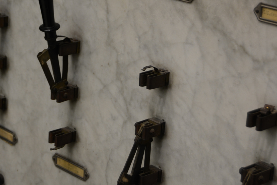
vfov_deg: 12.7
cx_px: 59
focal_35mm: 107
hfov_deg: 18.9
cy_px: 14
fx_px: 823
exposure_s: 1/60
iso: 400
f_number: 4.8
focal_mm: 38
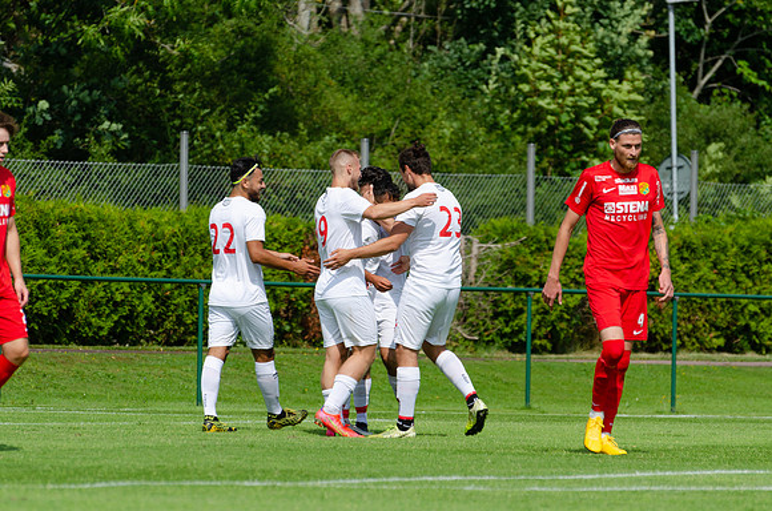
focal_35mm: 352
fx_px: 7527
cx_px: 386
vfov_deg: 3.9
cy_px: 256
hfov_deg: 5.9
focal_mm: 230
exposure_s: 1/800
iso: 100
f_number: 5.3
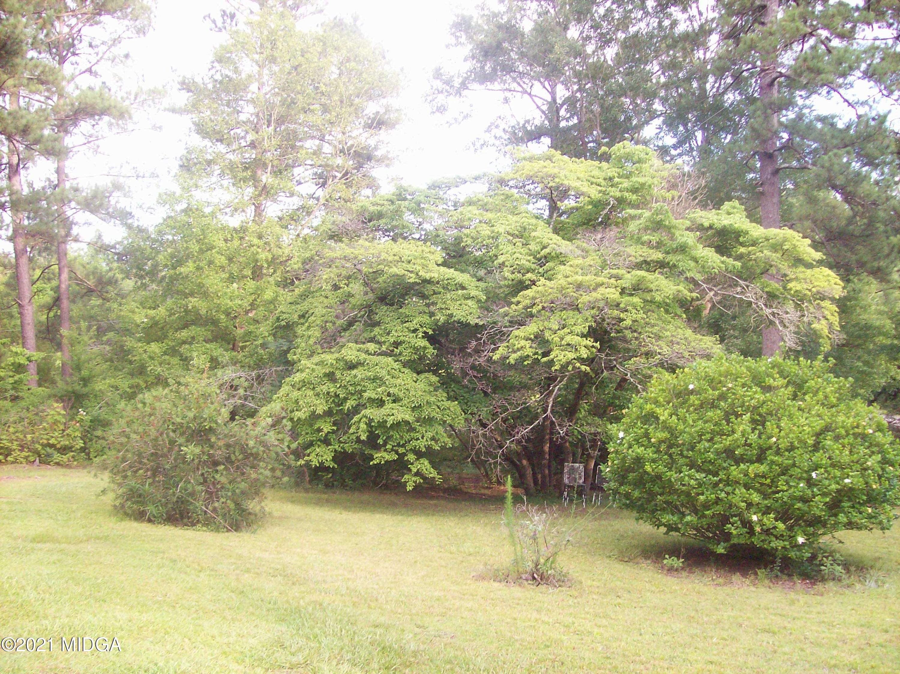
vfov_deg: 39.6
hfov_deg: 51.4
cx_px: 450
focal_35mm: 36
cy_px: 337
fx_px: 936
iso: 140
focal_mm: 6
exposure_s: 1/109
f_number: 2.7
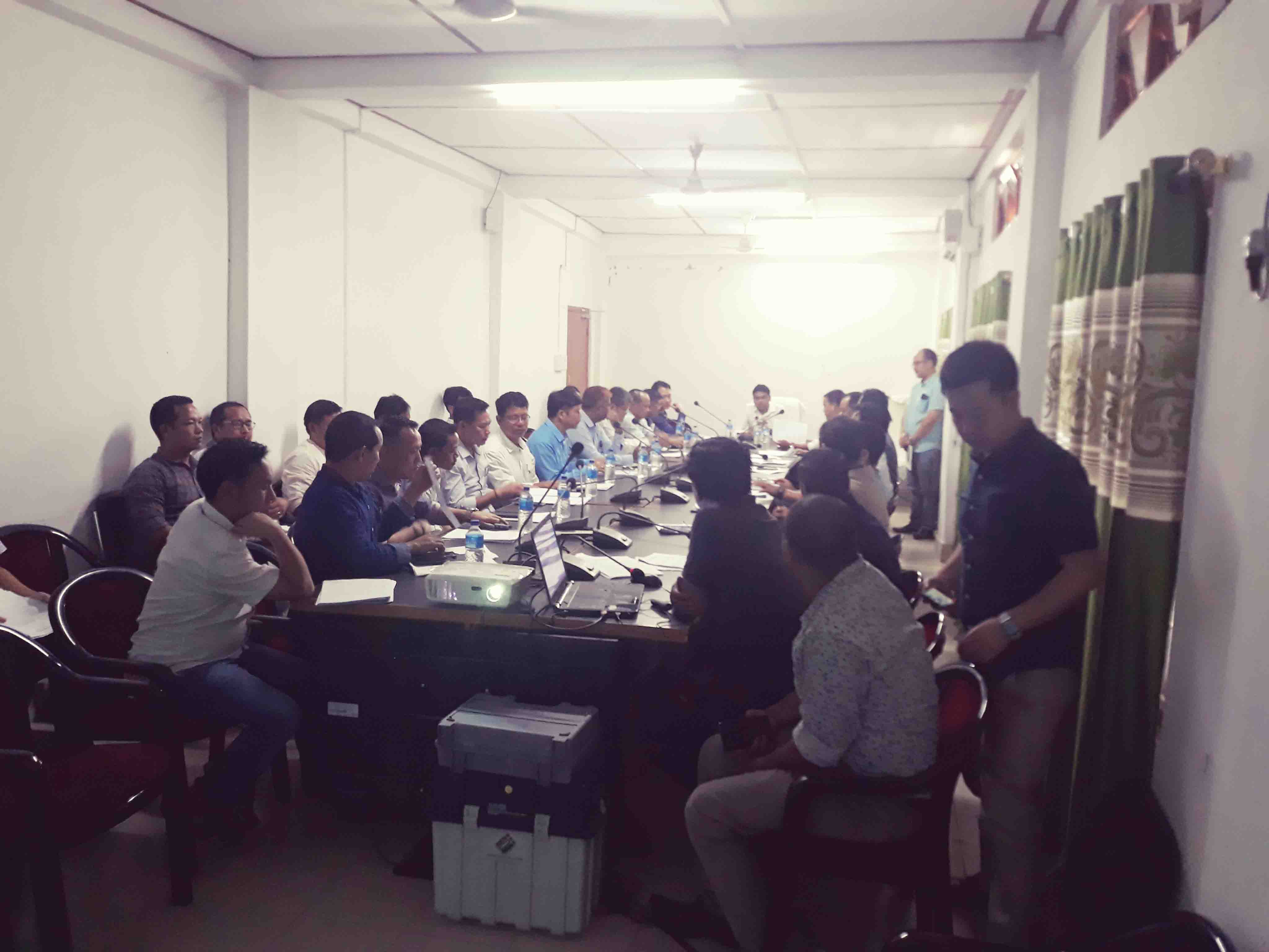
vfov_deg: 51.4
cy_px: 476
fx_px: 990
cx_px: 634
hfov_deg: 65.3
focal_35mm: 27
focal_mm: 3.71
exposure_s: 1/33
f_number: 1.7
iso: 200
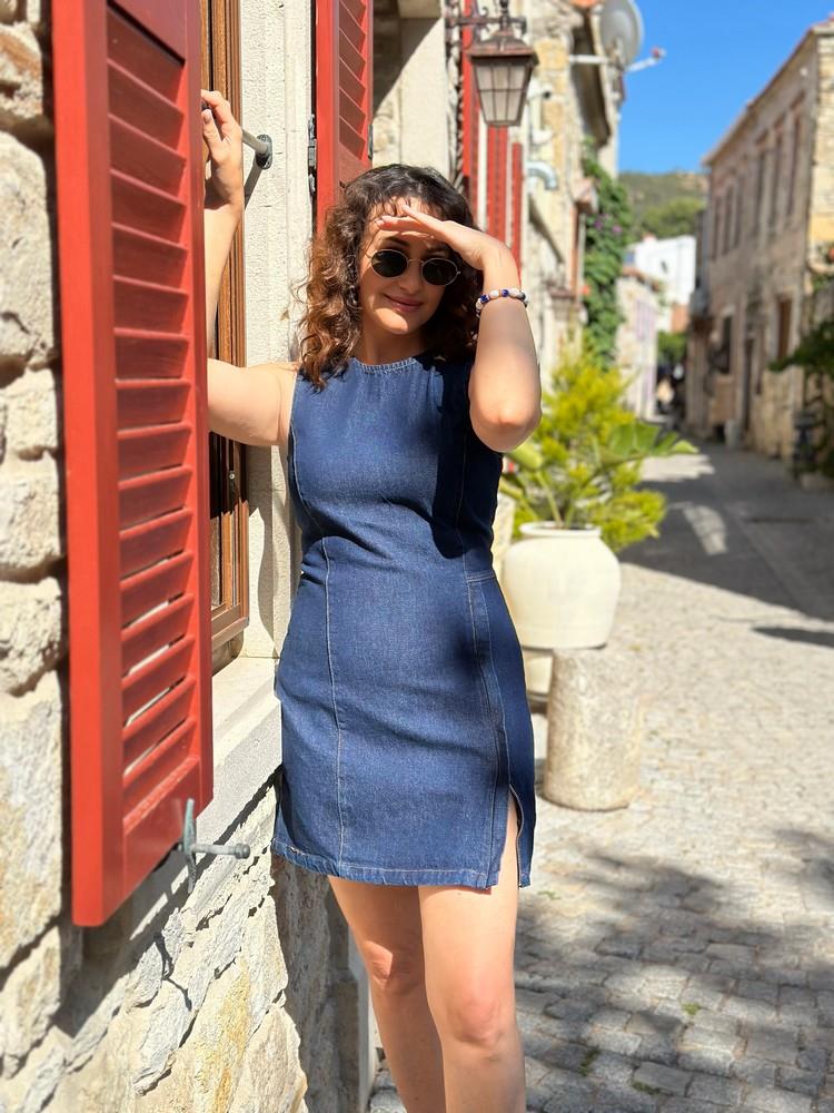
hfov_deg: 30.3
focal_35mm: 48
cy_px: 556
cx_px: 417
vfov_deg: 39.7
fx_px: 1542
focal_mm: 6.86
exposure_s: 1/4785
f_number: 1.78
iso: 80
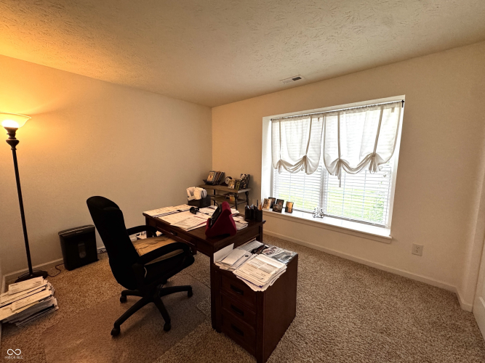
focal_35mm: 14
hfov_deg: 102.1
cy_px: 182
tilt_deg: -7.8
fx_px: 196
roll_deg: +0.0
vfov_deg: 85.7
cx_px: 242
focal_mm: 2.22
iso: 250
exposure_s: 1/120
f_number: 2.2
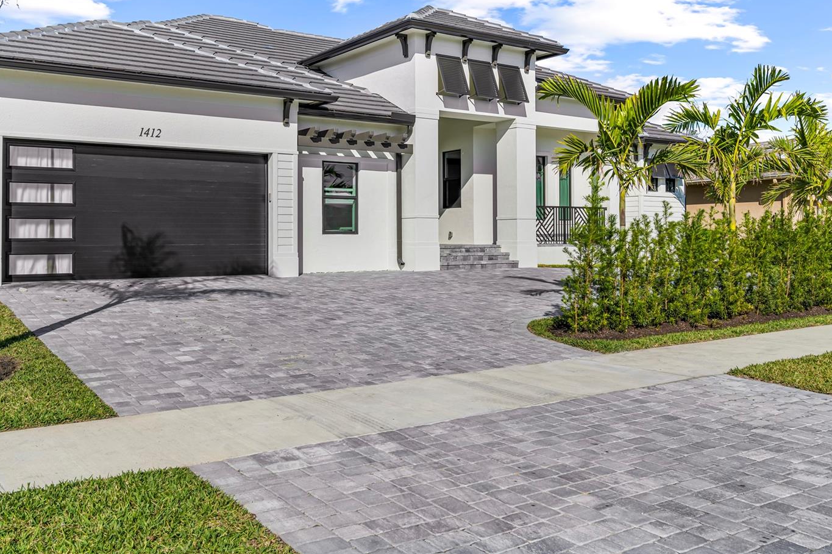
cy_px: 240
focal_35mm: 34
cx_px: 405
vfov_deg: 38.8
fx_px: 785
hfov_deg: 55.8
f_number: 9
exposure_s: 1/50
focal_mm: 29
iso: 64
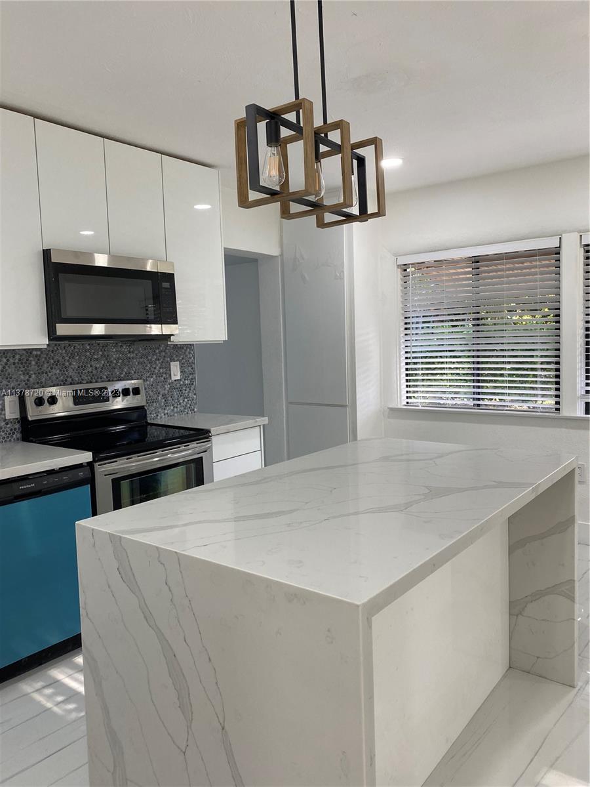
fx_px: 591
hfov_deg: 53.1
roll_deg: +2.4
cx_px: 295
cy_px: 394
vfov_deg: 67.3
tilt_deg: -5.0
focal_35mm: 26
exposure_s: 1/120
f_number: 1.8
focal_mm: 4.25
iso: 80
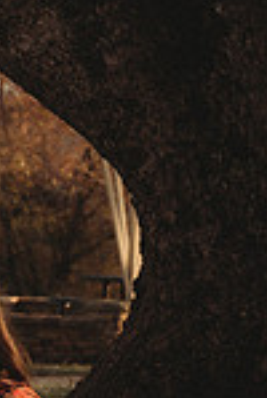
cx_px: -497
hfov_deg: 8.6
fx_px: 1506
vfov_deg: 15.0
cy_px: 322
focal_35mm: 136
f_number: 2.8
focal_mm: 35
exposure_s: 1/500
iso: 100
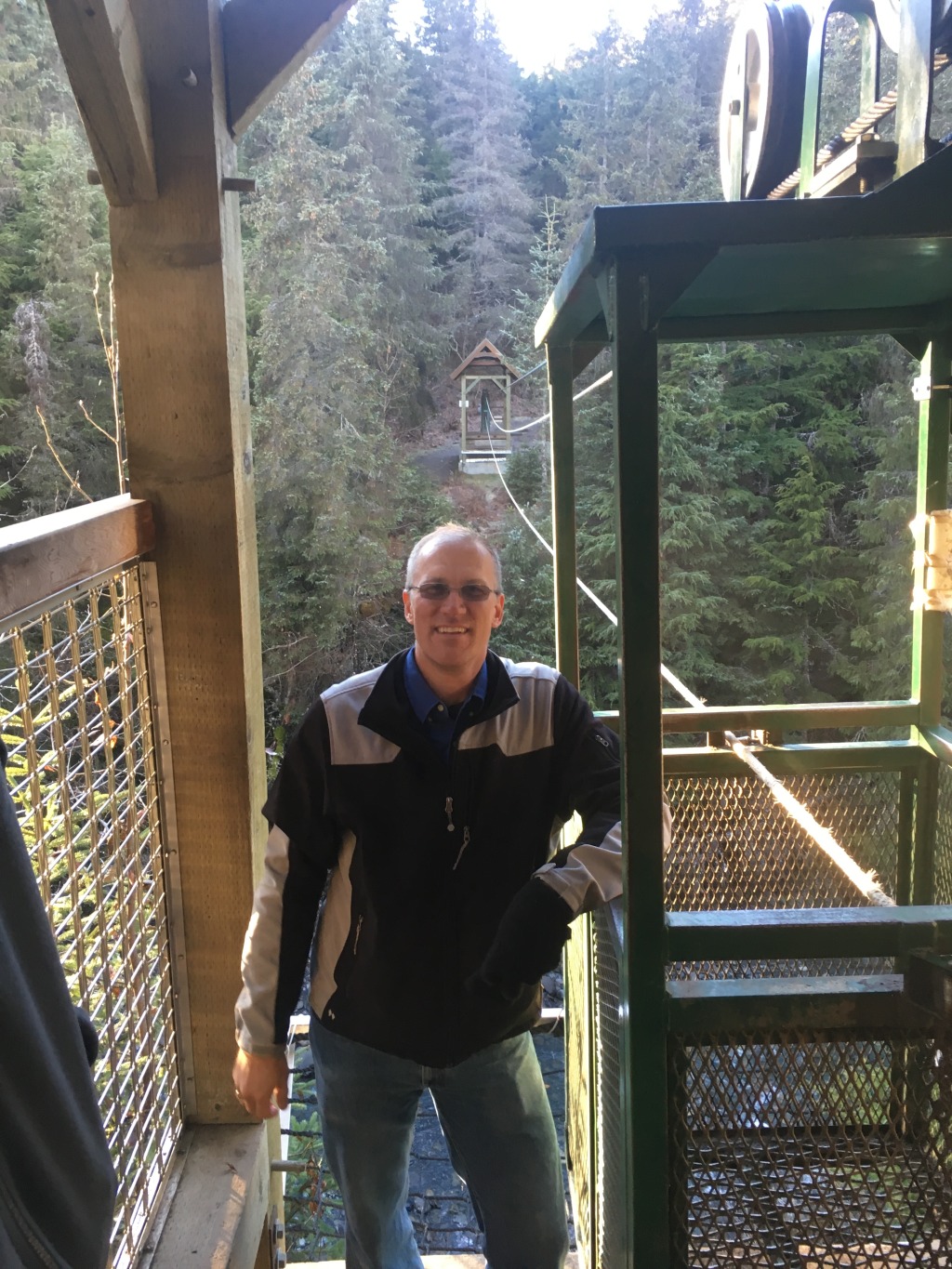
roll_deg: +1.3
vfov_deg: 61.7
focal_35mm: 29
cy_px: 634
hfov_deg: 48.2
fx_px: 1063
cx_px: 476
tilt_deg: -12.3
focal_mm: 4.15
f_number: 2.2
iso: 64
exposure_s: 1/30
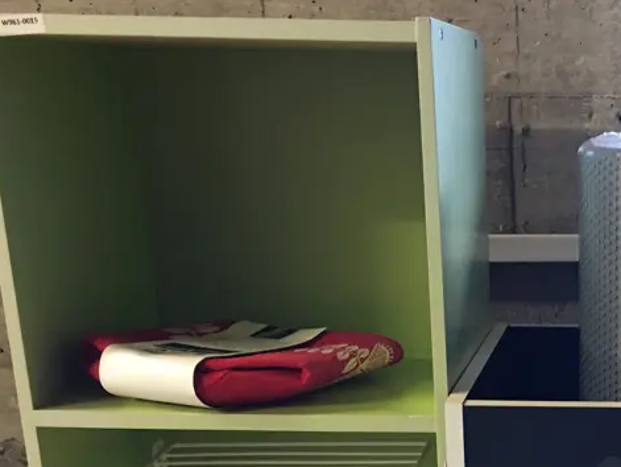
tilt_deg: -14.6
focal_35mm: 63
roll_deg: -0.7
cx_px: 638
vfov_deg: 22.5
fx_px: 1131
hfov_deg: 28.6
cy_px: 463
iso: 100
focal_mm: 4.15
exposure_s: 1/17
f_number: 2.2
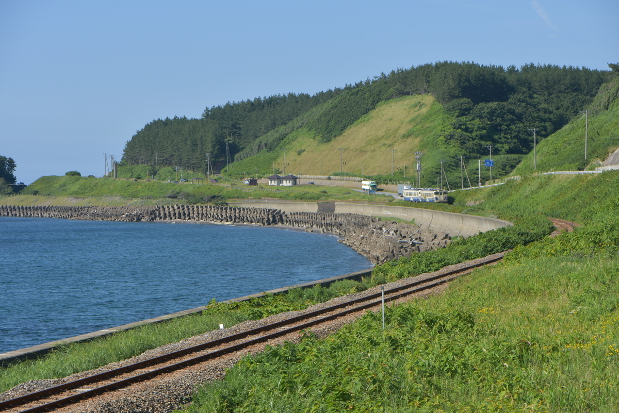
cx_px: 310
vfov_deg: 13.1
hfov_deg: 19.4
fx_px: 1806
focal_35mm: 105
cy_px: 206
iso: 100
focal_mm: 70
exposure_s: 1/500
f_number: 5.6
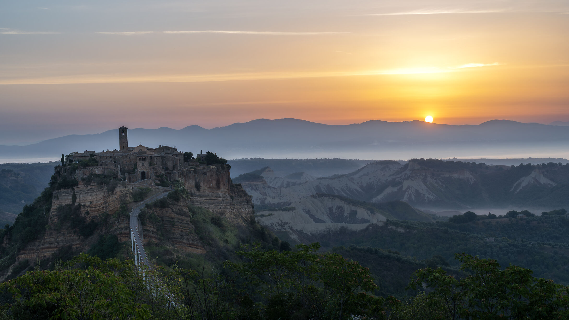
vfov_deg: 22.6
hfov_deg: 39.2
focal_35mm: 53
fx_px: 800
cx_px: 286
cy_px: 152
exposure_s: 1/40
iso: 64
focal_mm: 50
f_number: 7.1
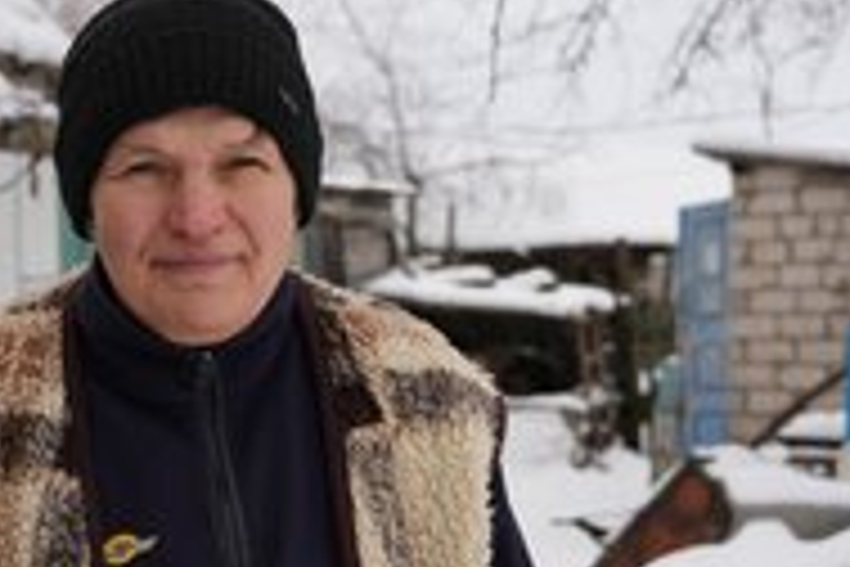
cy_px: 421
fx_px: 1747
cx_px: 315
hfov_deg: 27.2
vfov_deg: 18.3
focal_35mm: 74
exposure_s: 1/400
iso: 100
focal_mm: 35
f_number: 4
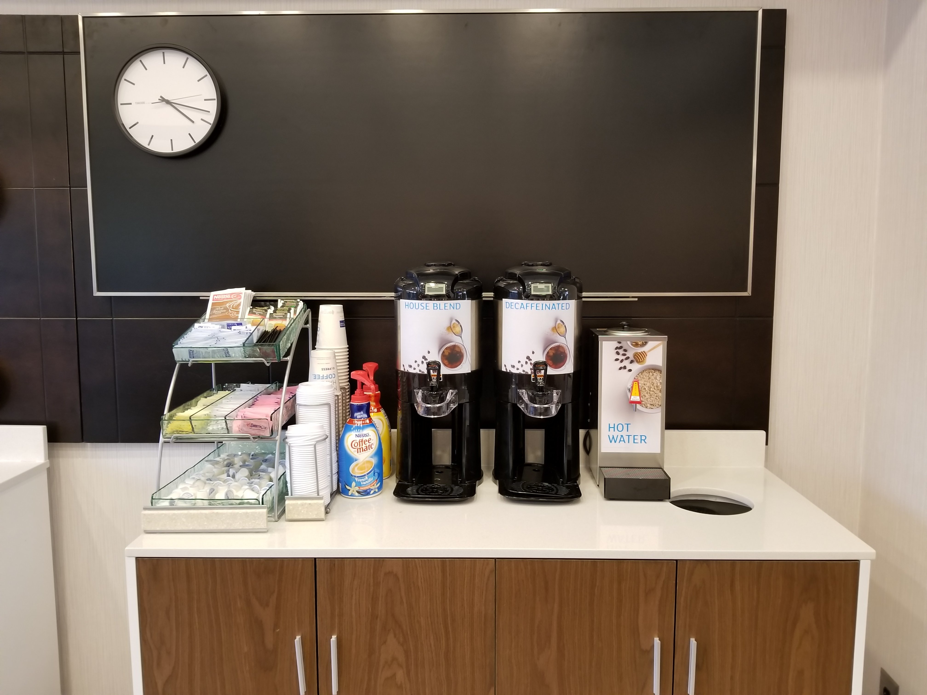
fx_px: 696
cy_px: 348
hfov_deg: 67.3
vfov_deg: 53.1
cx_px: 464
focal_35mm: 26
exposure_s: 1/30
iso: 160
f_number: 1.7
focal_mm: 4.25
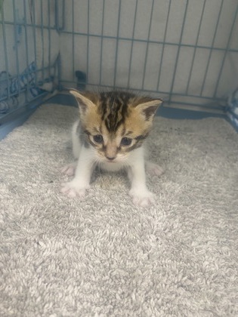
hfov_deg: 53.1
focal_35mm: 26
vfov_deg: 67.3
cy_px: 158
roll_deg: -4.6
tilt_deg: -27.0
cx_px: 119
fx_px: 238
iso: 125
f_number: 1.8
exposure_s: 1/60
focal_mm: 4.25
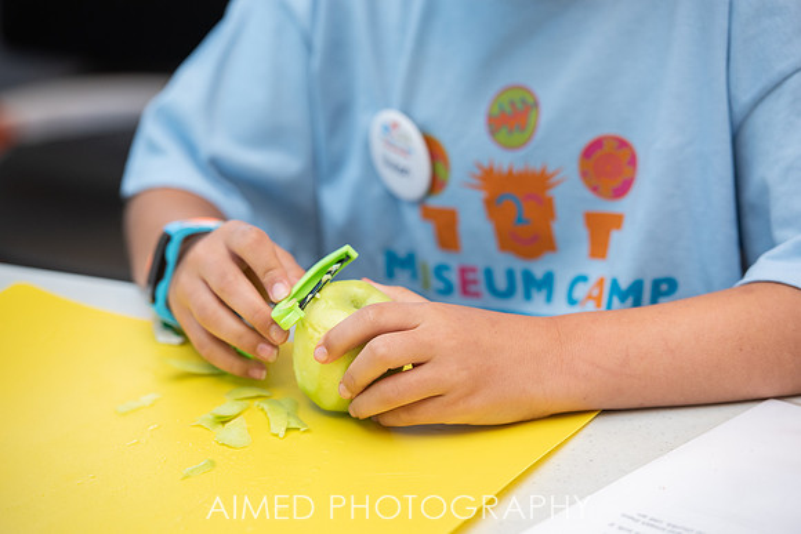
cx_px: 400
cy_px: 267
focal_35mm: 155
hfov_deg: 13.2
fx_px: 3449
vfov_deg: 8.9
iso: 640
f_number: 4
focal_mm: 155
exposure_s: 1/250
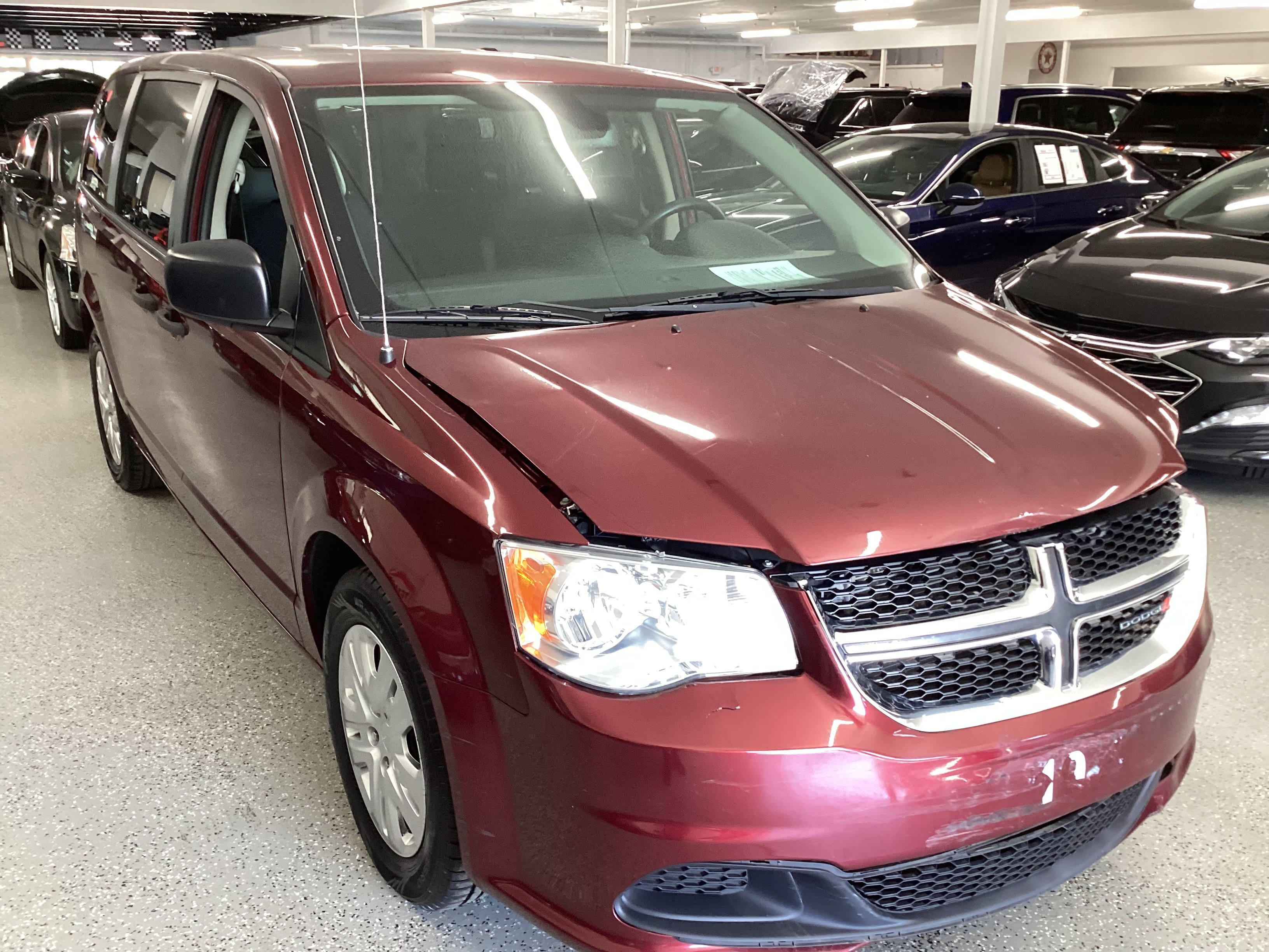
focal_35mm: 31
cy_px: 476
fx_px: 1136
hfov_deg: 58.4
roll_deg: -0.6
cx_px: 634
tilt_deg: -19.1
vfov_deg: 45.4
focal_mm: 3.3
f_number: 2.4
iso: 160
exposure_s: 1/50
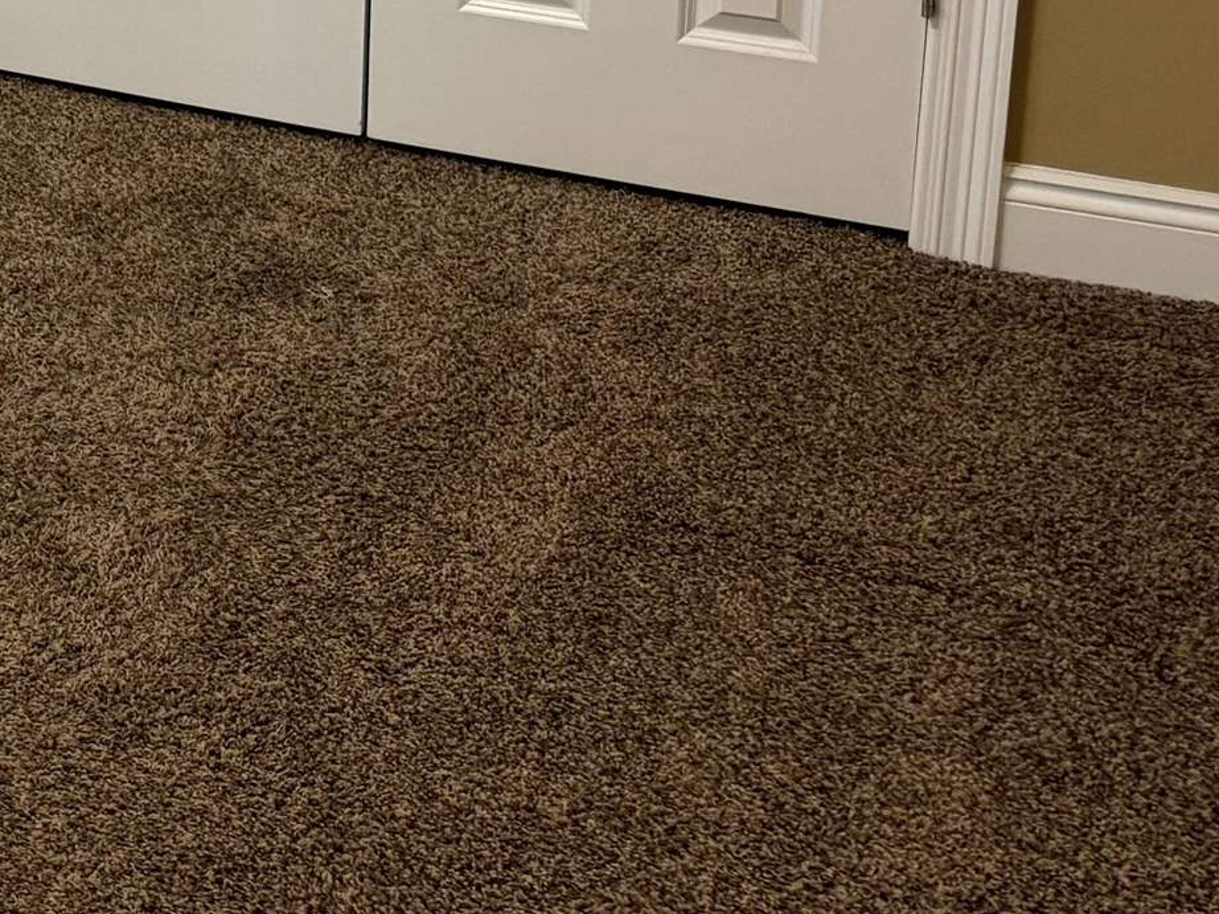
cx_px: -656
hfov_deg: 20.5
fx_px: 2816
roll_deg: +2.8
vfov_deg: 17.0
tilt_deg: -12.7
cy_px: -380
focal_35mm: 80
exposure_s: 1/60
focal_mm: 6.76
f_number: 1.78
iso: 200
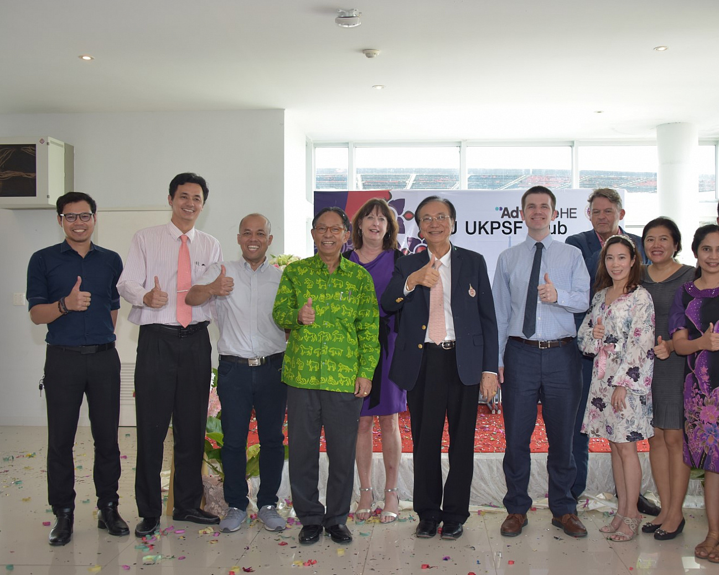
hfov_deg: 49.0
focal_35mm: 37
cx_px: 406
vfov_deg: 40.1
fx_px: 787
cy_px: 284
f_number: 4.5
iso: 800
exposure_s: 1/125
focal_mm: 32
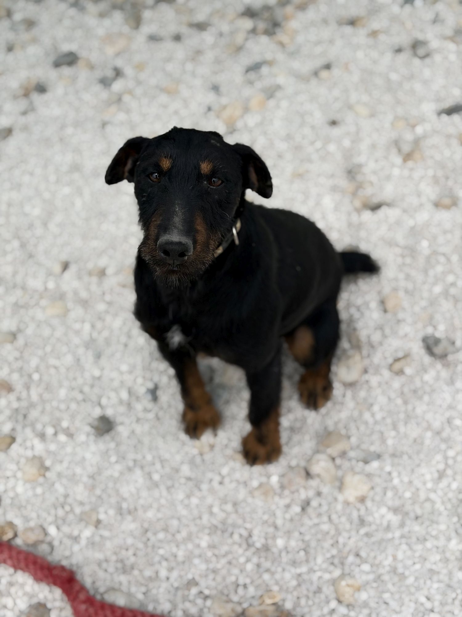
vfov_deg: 39.7
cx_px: 231
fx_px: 854
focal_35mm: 48
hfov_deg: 30.3
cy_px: 308
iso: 64
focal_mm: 6.76
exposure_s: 1/4587
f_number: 1.78
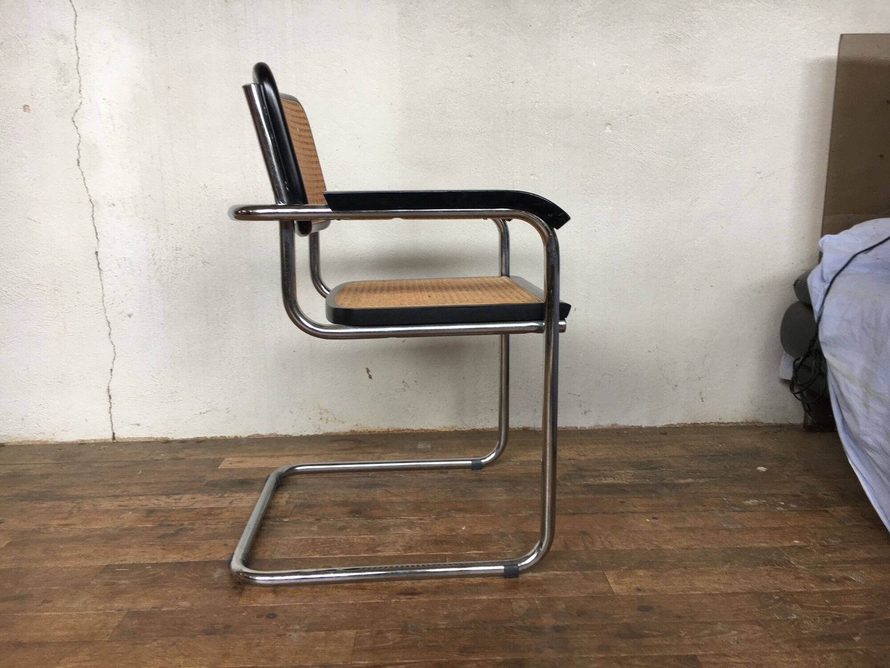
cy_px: 334
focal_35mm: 29
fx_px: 746
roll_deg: +0.9
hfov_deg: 61.7
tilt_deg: -10.2
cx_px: 445
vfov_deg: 48.2
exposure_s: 1/50
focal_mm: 4.15
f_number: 2.2
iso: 32
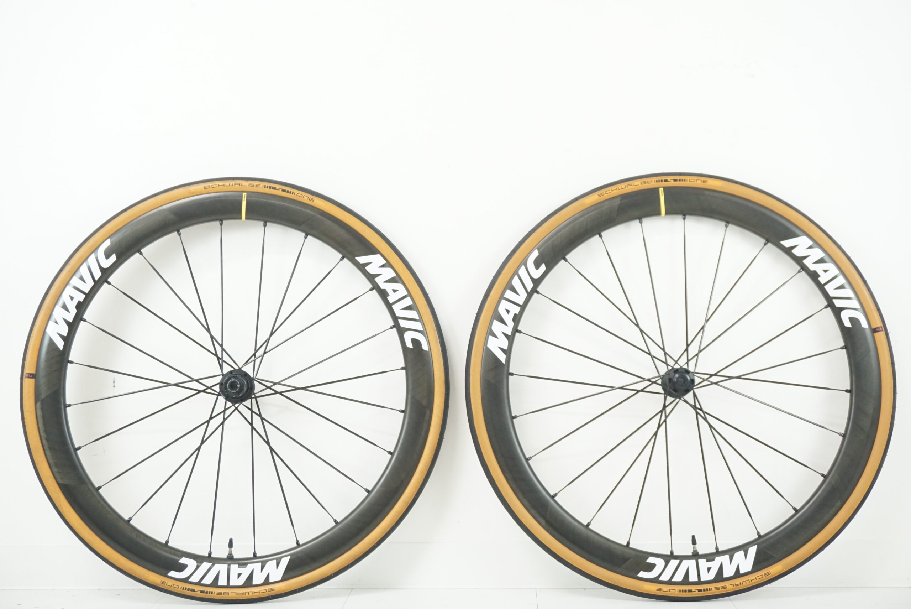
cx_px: 456
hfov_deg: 41.1
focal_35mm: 48
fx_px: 1215
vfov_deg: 28.1
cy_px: 304
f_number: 5.6
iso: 2000
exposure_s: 1/80
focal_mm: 32
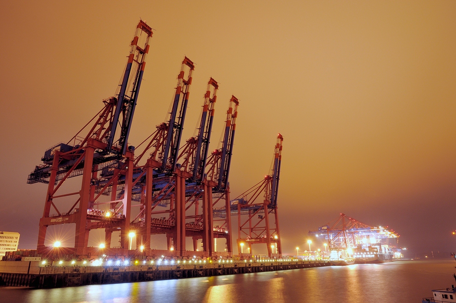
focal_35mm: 24
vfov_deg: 53.0
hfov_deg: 73.8
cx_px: 228
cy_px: 152
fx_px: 304
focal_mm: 16
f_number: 14
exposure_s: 25
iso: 200
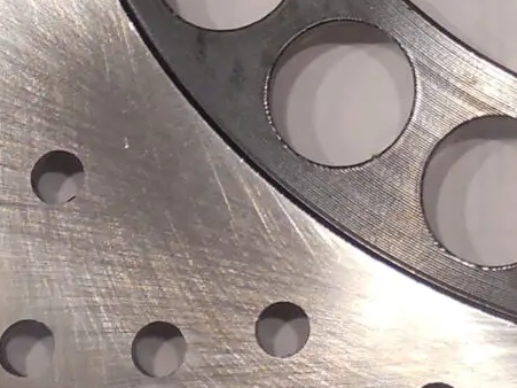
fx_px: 2120
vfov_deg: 10.0
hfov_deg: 13.2
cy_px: -228
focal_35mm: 142
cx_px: 745
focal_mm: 4.5
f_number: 3.3
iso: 140
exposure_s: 1/30
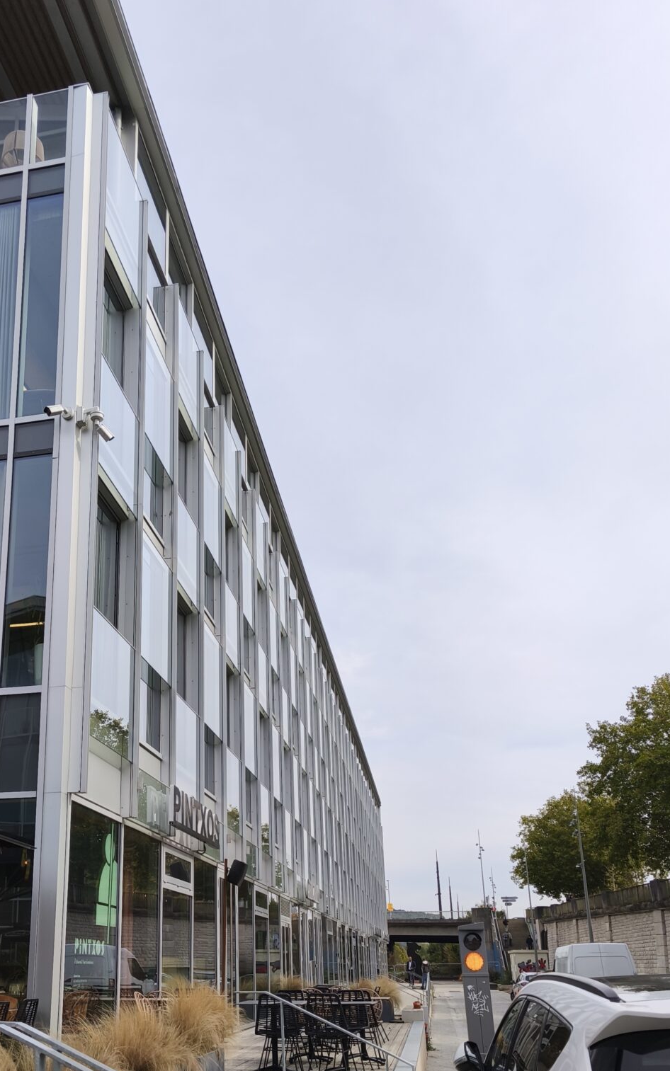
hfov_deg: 37.9
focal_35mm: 33
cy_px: 679
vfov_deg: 57.3
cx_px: 224
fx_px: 964
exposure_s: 1/2251
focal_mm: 5.35
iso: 80
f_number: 1.7
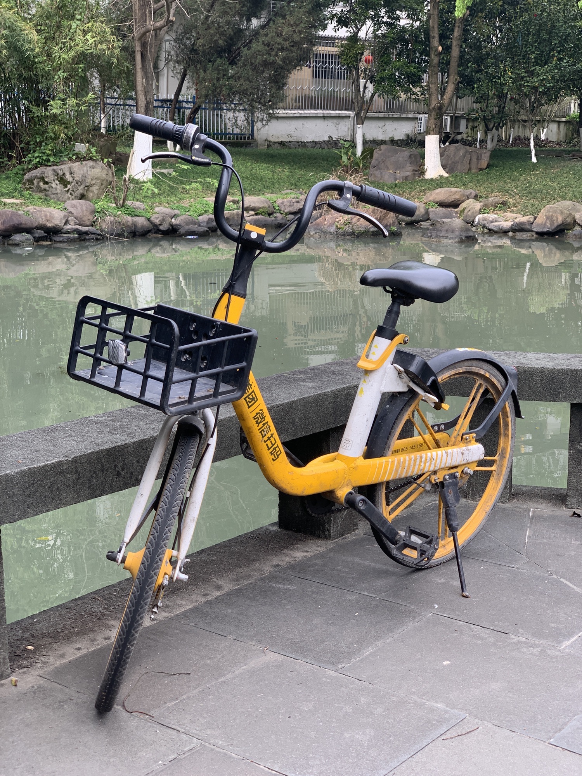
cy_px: 388
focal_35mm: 52
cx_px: 291
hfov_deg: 28.0
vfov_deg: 36.8
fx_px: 1166
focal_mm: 6
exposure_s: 1/145
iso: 16
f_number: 2.4
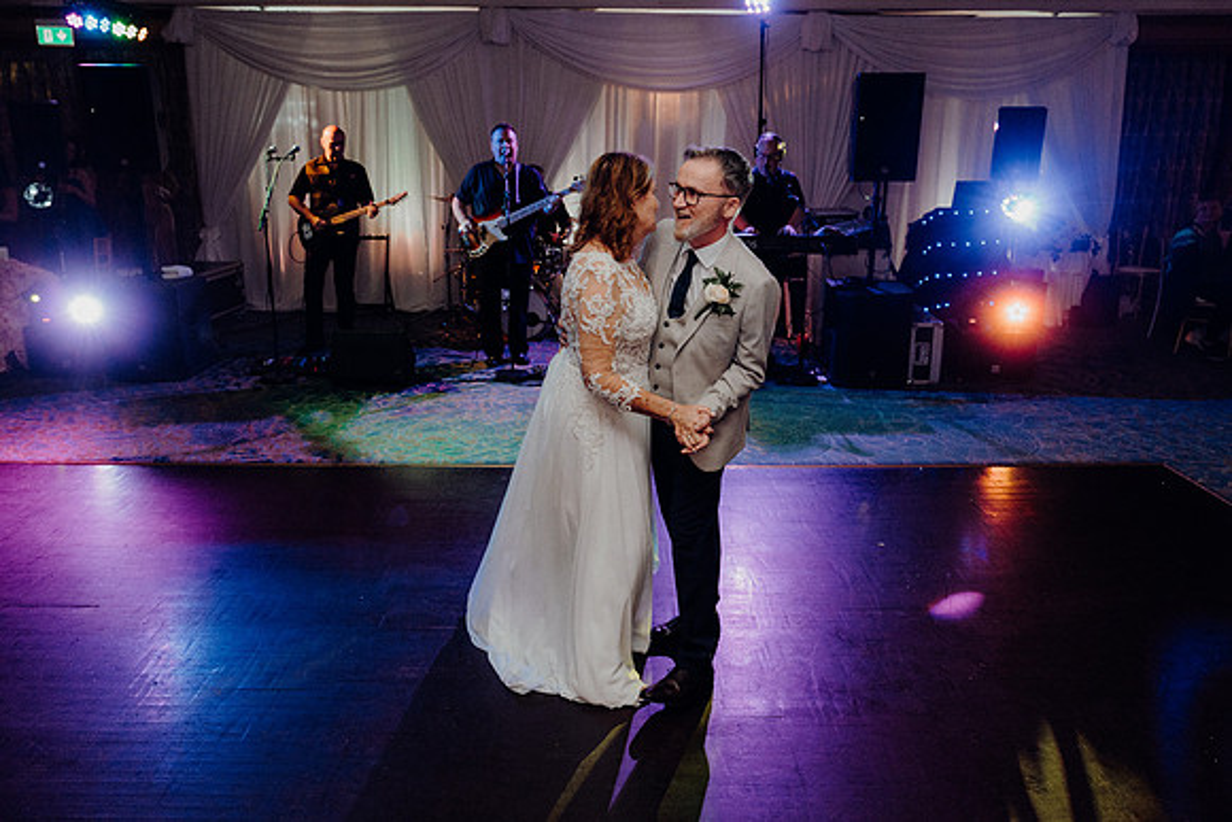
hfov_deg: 65.5
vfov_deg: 46.4
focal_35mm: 28
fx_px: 958
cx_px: 616
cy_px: 411
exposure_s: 1/200
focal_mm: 28
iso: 2500
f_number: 3.5
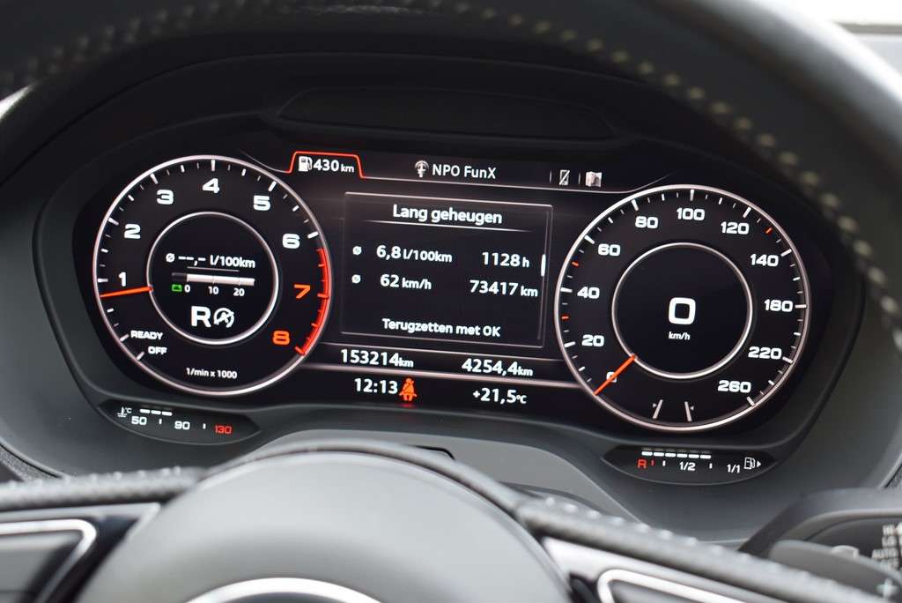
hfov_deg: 37.8
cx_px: 451
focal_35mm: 52
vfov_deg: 25.8
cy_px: 302
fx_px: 1316
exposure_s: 1/60
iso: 720
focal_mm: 35
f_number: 4.5
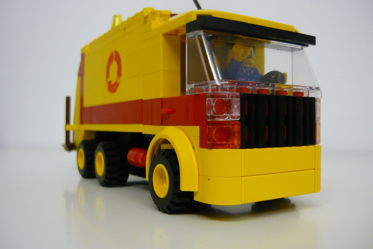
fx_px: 363
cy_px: 119
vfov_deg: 37.8
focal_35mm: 35
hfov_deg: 54.4
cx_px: 185
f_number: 2.8
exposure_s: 1/30
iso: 250
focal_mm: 5.5
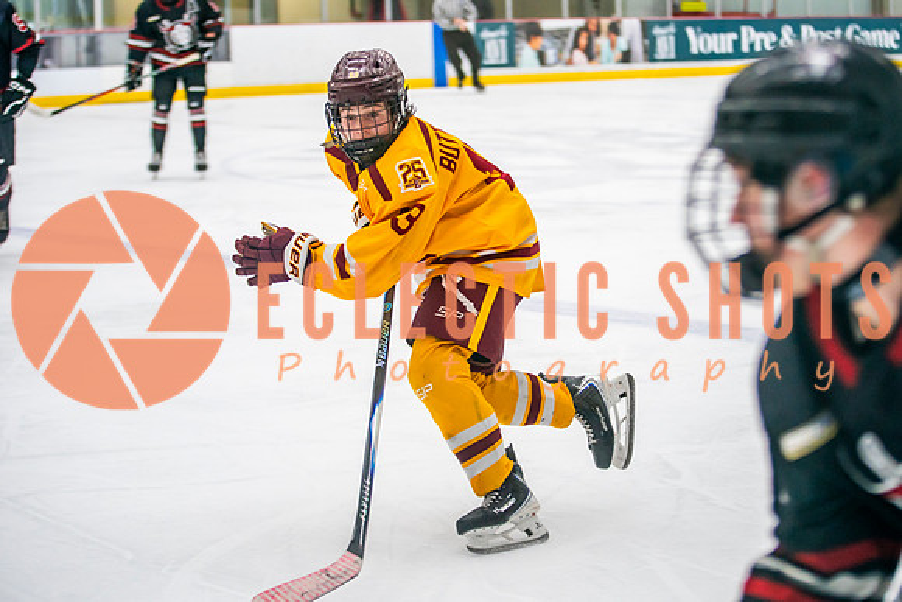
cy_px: 244
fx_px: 2093
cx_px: 538
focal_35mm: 84
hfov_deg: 24.3
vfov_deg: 16.3
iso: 1250
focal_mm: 70
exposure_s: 1/640
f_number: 2.8
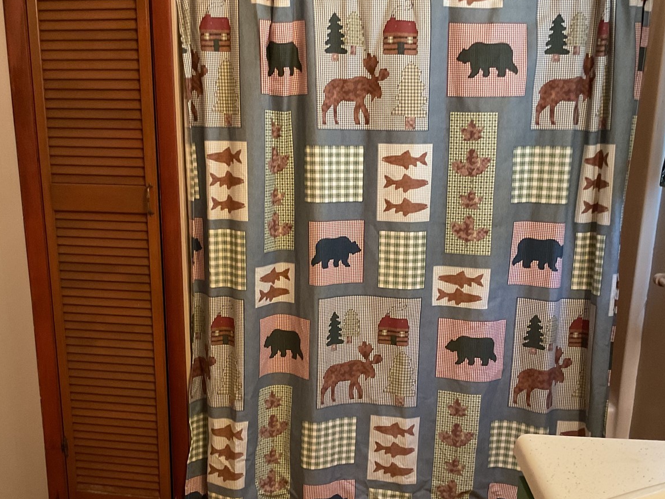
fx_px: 768
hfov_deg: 46.7
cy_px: 318
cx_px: 296
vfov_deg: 35.7
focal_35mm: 40
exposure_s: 1/30
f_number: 1.8
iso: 250
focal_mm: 3
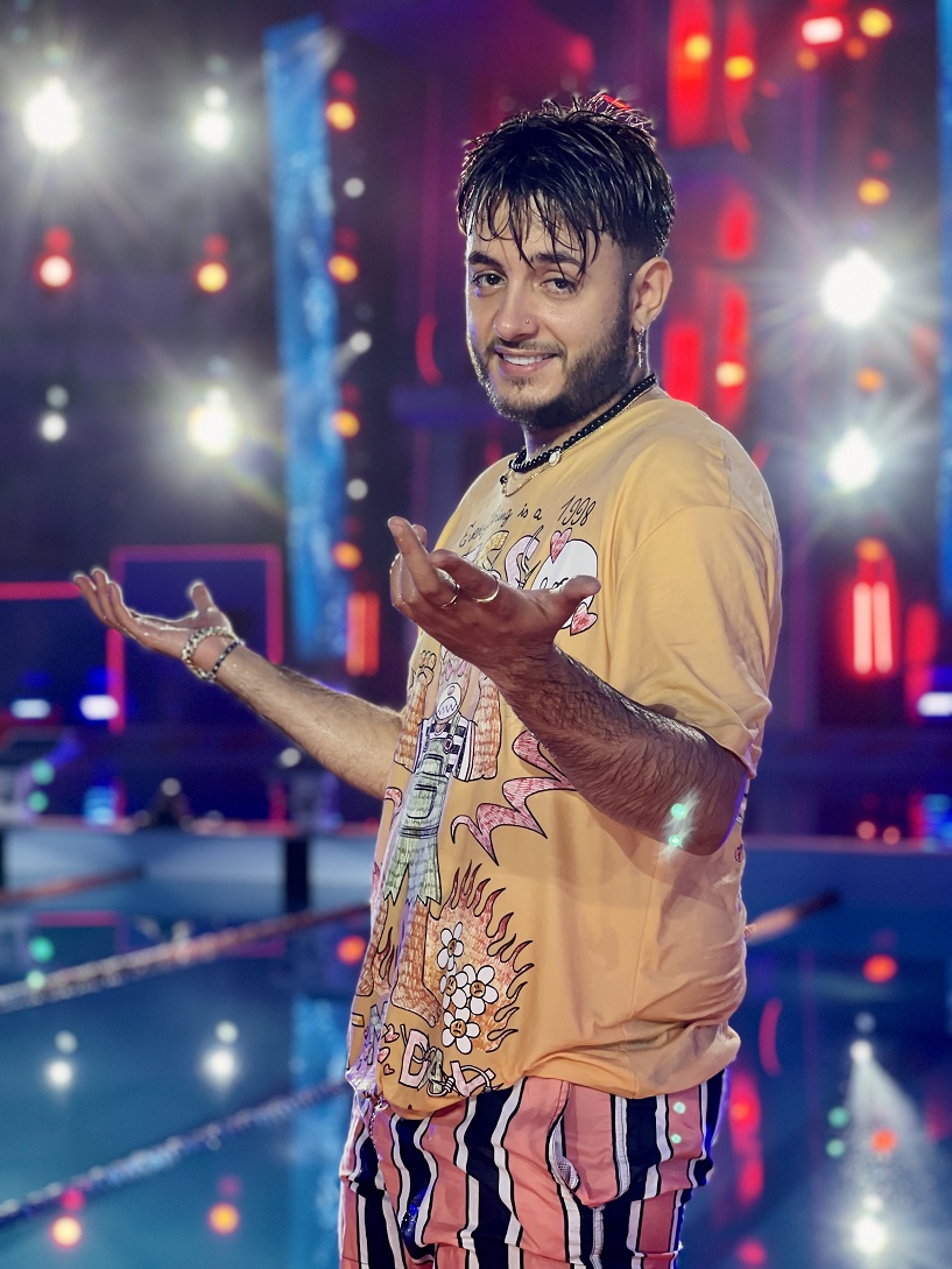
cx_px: 476
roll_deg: +1.1
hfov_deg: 22.9
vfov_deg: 30.3
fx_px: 2346
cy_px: 634
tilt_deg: +0.4
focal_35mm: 64
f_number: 2.2
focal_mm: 7.5
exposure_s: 1/120
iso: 125
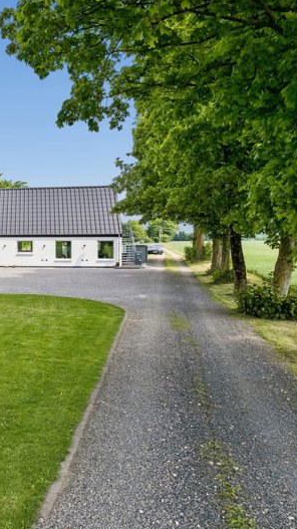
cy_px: 263
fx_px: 491
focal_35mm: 35
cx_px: -66
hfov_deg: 28.8
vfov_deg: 56.6
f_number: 2.8
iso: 100
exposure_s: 1/1250
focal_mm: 8.4
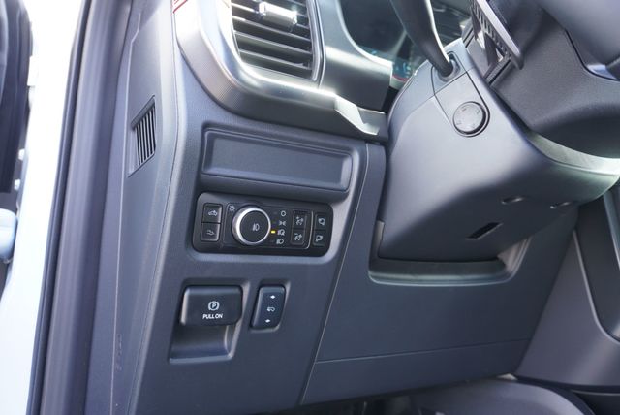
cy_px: 208
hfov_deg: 64.5
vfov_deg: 45.8
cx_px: 310
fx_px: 491
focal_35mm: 28
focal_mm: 19
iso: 400
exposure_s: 1/60
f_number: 4
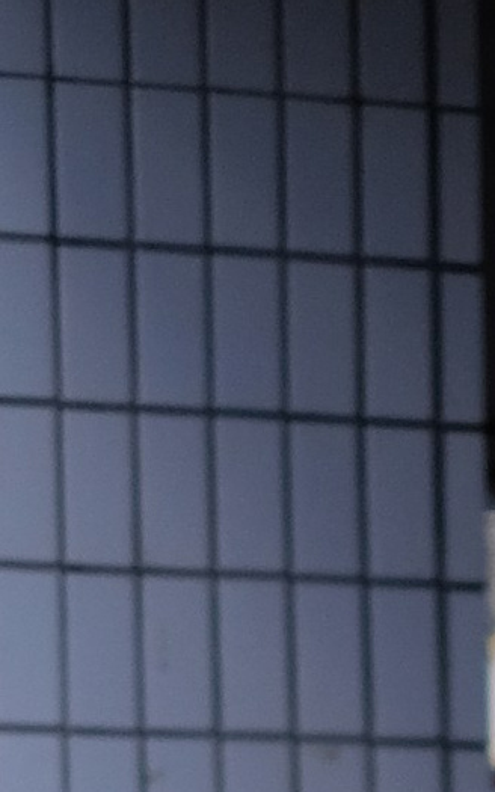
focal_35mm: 395
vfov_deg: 5.1
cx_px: 1811
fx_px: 8528
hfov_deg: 3.2
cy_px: 2279
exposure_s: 1/2000
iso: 320
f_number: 1.4
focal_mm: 35
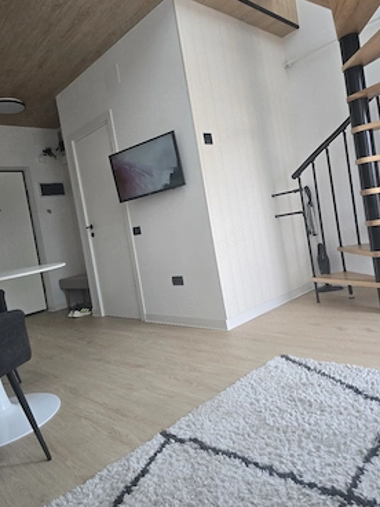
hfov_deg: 54.8
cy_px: 237
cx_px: 179
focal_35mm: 25
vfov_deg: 69.3
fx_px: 366
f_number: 1.7
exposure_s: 1/101
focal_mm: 6.3
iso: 80
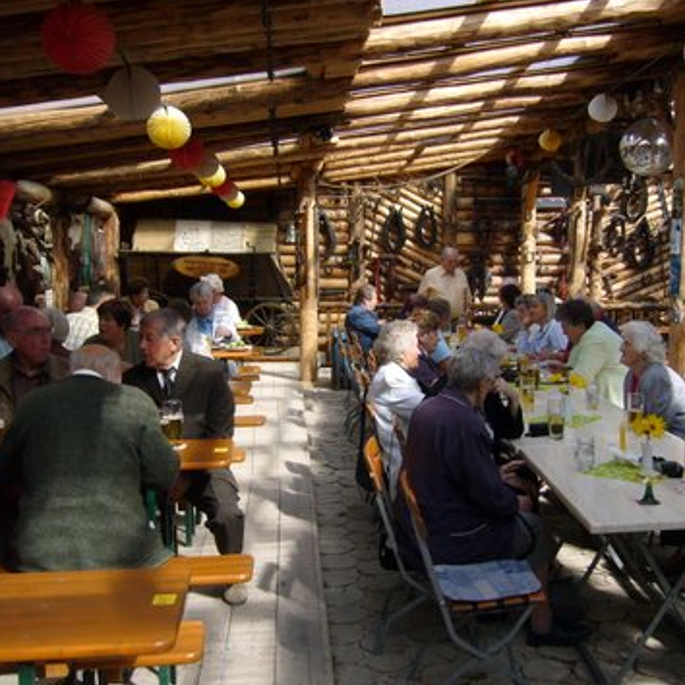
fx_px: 940
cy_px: 342
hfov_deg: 40.0
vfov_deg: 40.0
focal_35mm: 42
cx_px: 385
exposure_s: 1/640
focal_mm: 5.8
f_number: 2.8
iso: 100
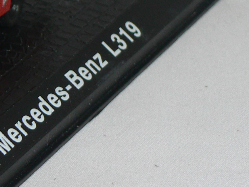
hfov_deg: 6.2
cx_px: -70
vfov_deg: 4.7
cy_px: -47
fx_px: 2273
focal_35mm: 316
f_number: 3.2
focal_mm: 15.2
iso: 80
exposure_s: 1/60
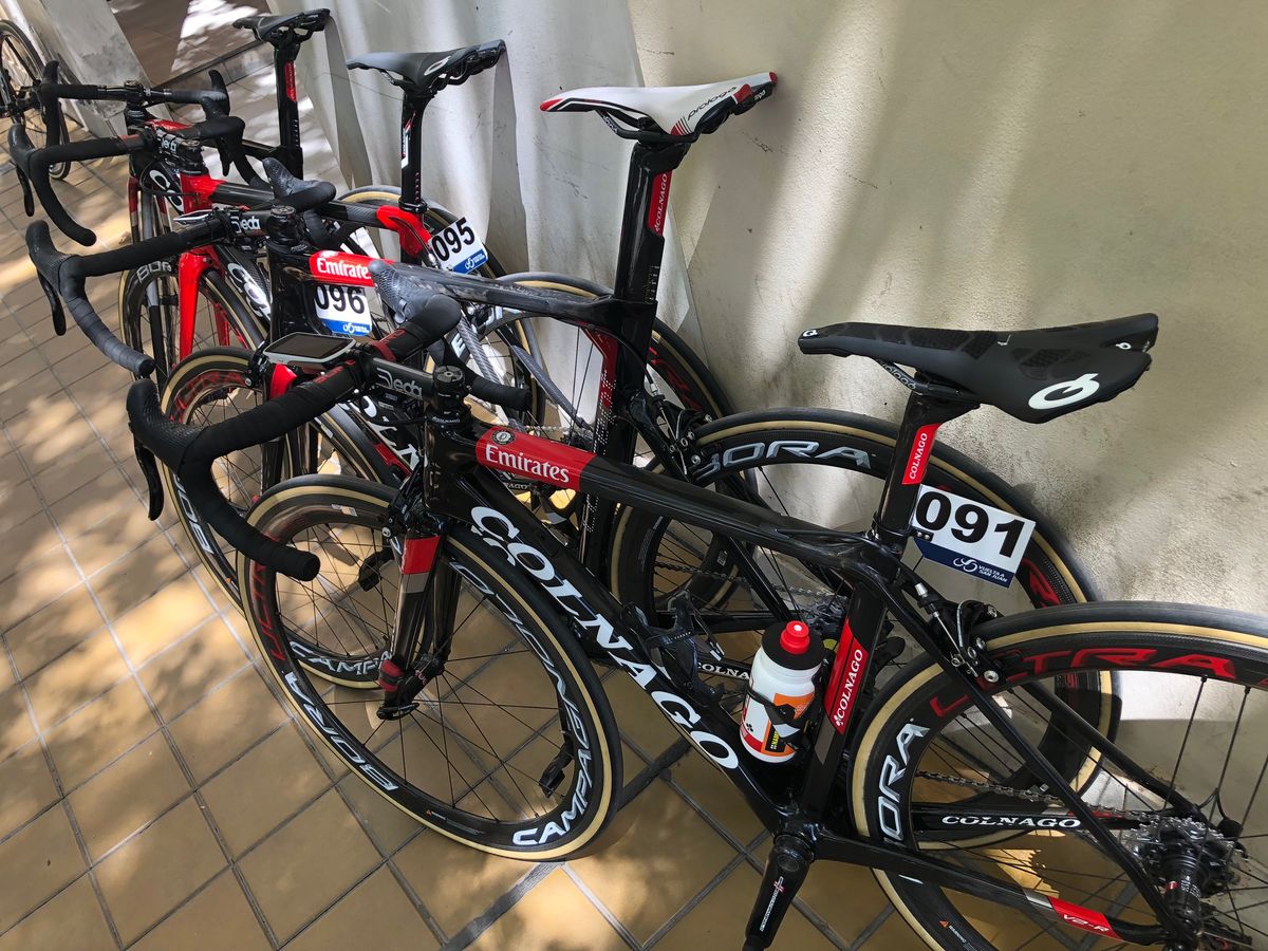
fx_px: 1026
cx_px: 634
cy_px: 476
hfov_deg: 63.4
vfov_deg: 49.7
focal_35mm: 28
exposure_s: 1/142
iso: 20
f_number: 1.8
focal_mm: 3.99
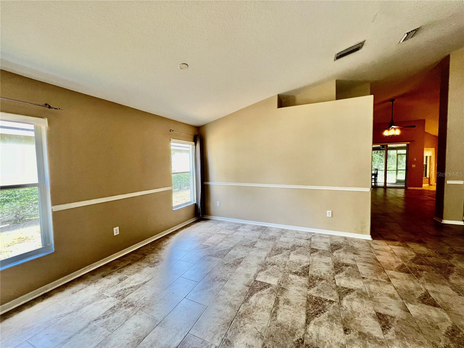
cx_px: 232
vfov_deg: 89.9
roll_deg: +1.3
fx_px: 174
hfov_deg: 106.2
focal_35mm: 13
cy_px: 174
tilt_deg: -2.9
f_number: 1.8
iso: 200
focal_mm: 1.57
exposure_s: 1/120
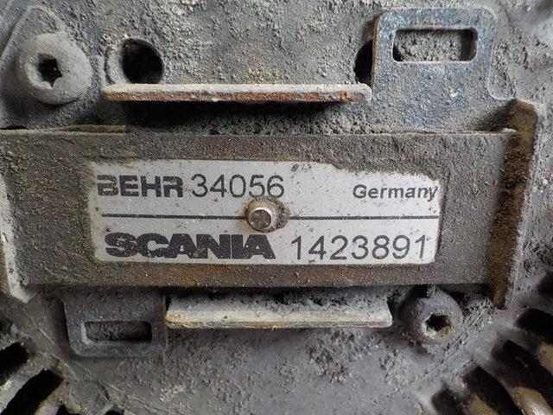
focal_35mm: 30
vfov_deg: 46.8
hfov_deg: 60.0
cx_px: 276
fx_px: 479
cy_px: 208
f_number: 3.3
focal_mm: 4.1
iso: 360
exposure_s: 1/30
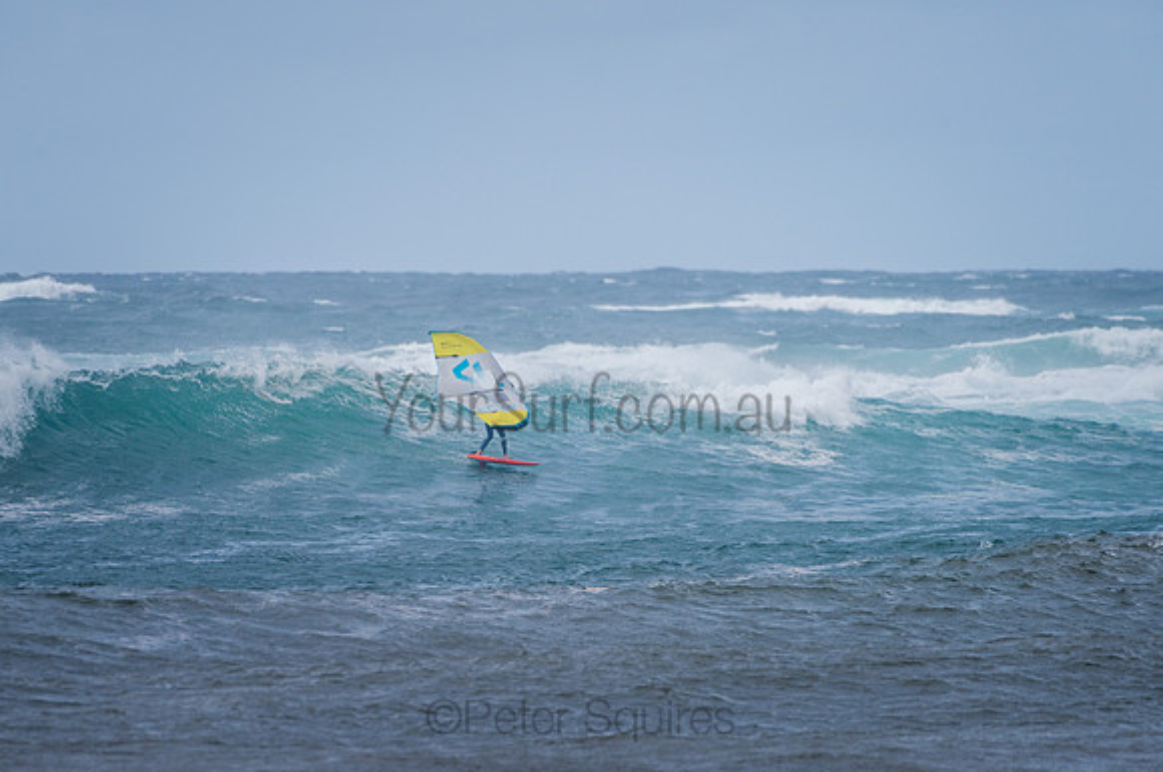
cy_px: 455
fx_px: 19808
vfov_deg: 2.2
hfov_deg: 3.4
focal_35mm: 614
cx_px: 552
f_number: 5.6
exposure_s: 1/2000
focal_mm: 500
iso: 200
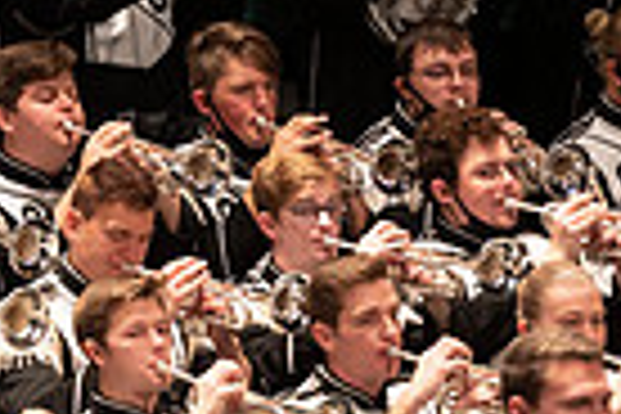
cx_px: -392
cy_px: -216
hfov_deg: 2.4
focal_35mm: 840
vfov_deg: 1.6
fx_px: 14489
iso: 2500
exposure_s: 1/500
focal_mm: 200
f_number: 2.8
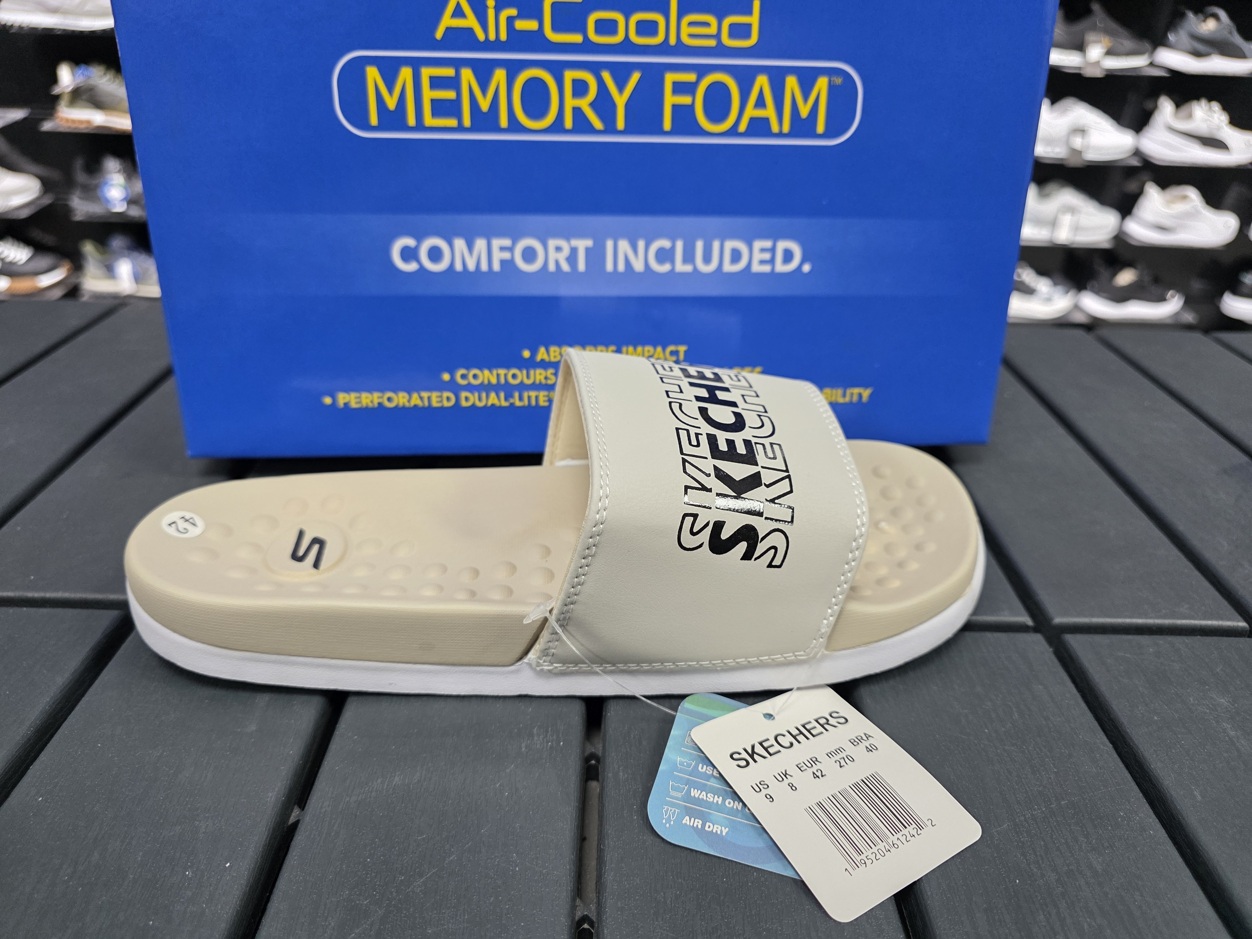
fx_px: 832
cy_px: 470
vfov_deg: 58.9
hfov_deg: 73.9
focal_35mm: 23
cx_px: 626
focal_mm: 6.3
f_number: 1.7
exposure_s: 1/100
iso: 200
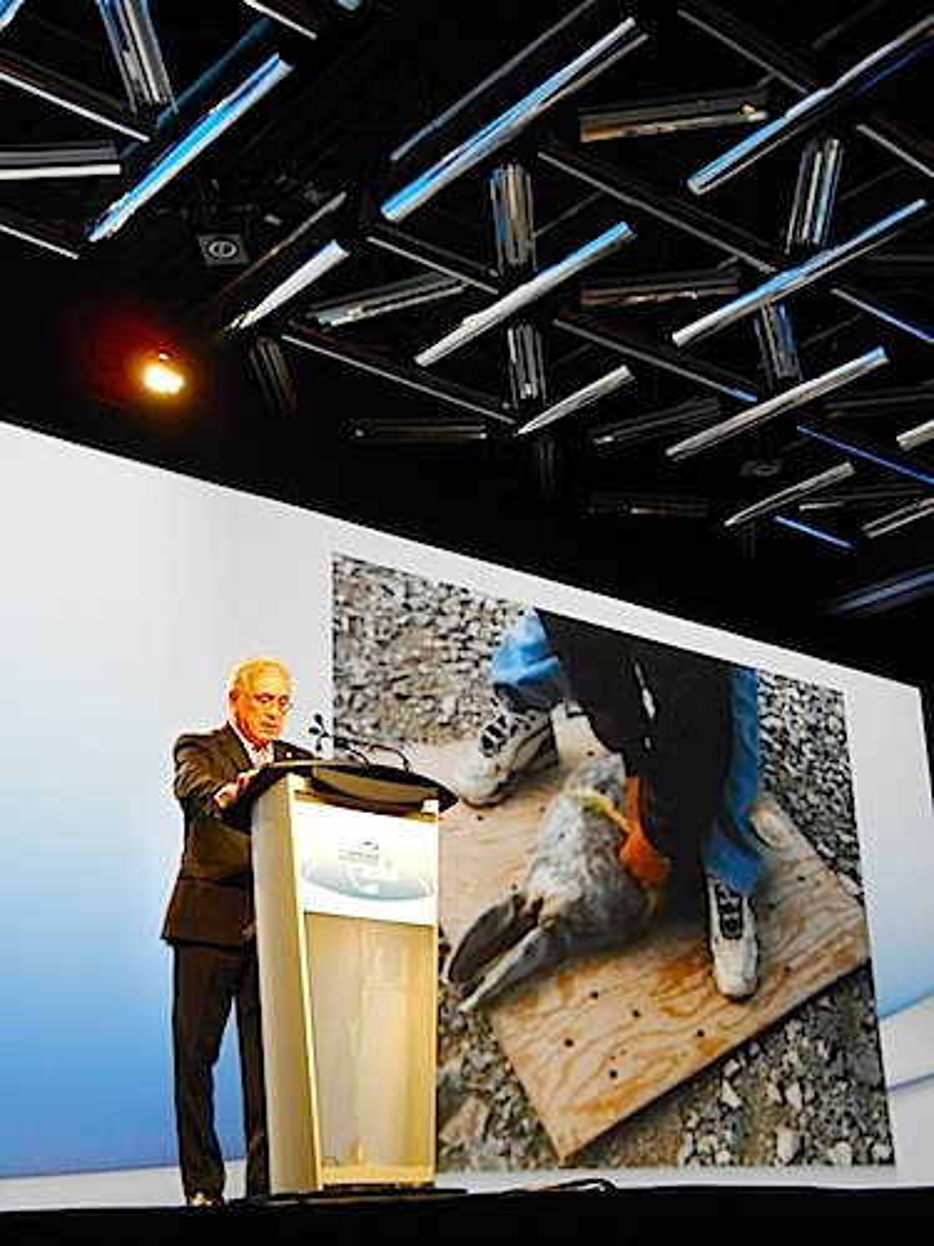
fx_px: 1619
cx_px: 467
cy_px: 623
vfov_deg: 42.1
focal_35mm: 45
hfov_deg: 32.2
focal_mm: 8.1
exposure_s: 1/27
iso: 800
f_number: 3.8
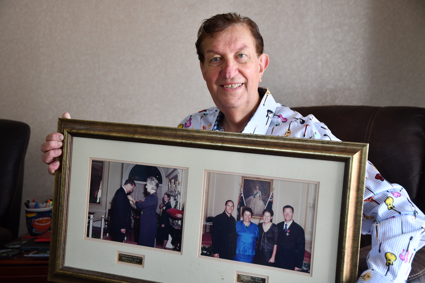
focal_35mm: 45
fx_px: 531
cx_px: 212
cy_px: 142
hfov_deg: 43.6
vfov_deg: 29.9
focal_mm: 30
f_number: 3.2
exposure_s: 1/125
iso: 500
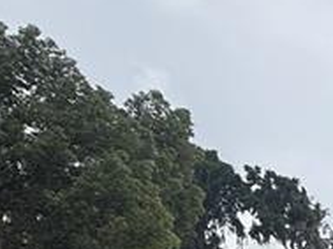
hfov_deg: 16.2
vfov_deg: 15.9
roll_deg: +0.9
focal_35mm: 76
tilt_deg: +6.4
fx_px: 730
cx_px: 744
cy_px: 472
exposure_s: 1/3125
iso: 50
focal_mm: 2.22
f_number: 2.2
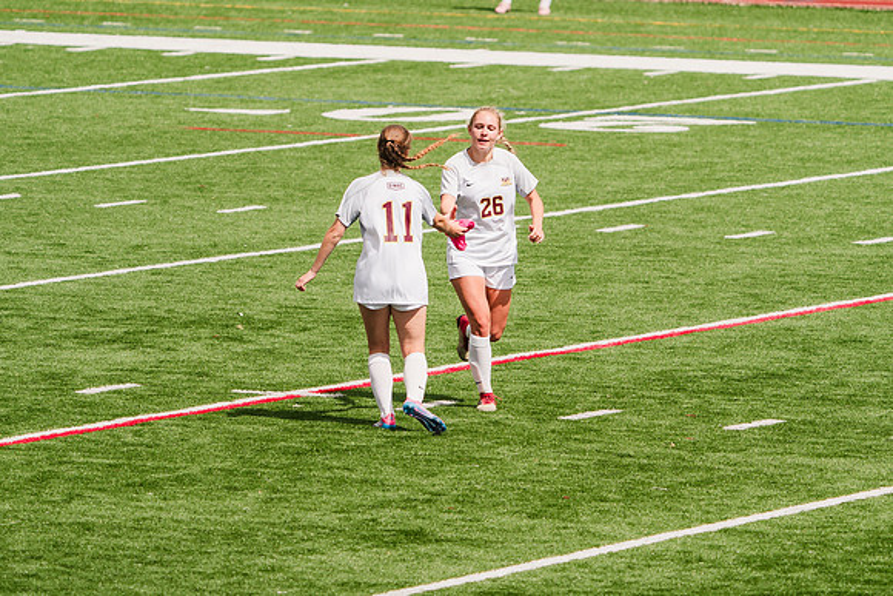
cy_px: 175
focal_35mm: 381
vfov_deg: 3.6
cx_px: 446
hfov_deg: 5.4
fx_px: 9461
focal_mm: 270
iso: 200
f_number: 5.6
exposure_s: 1/1600
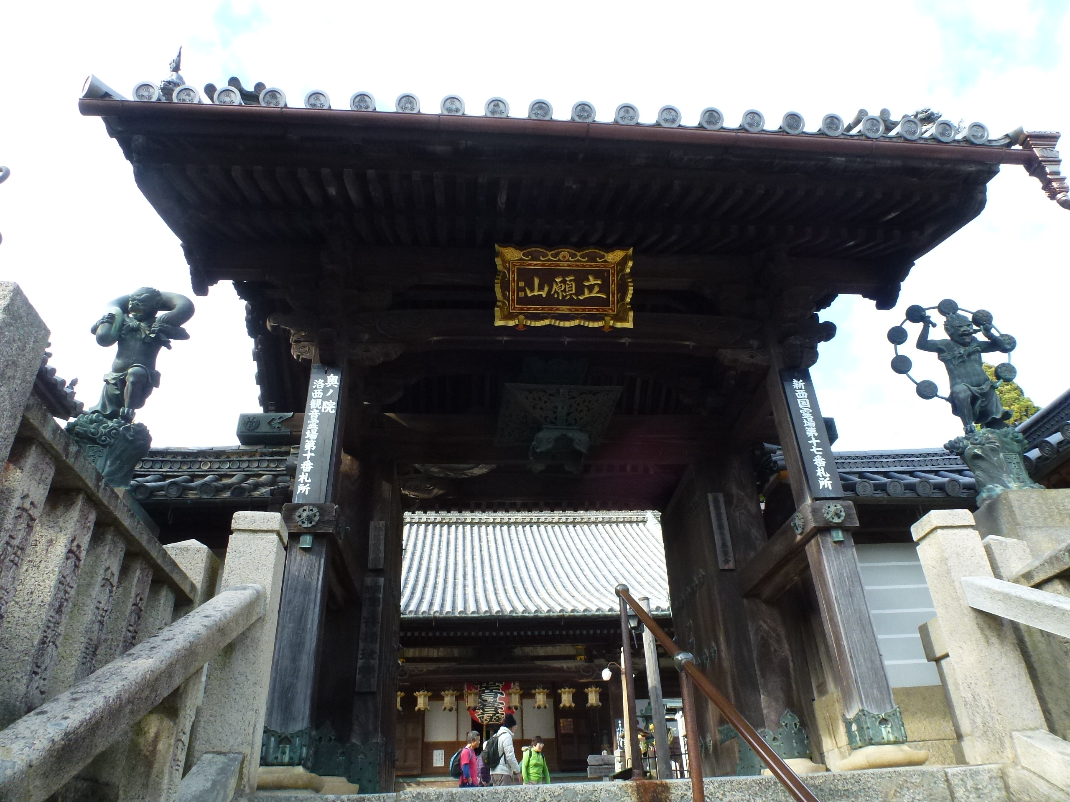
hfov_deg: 71.6
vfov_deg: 56.8
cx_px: 535
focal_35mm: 24
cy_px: 401
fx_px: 742
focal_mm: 4.3
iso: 200
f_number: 4
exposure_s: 1/250
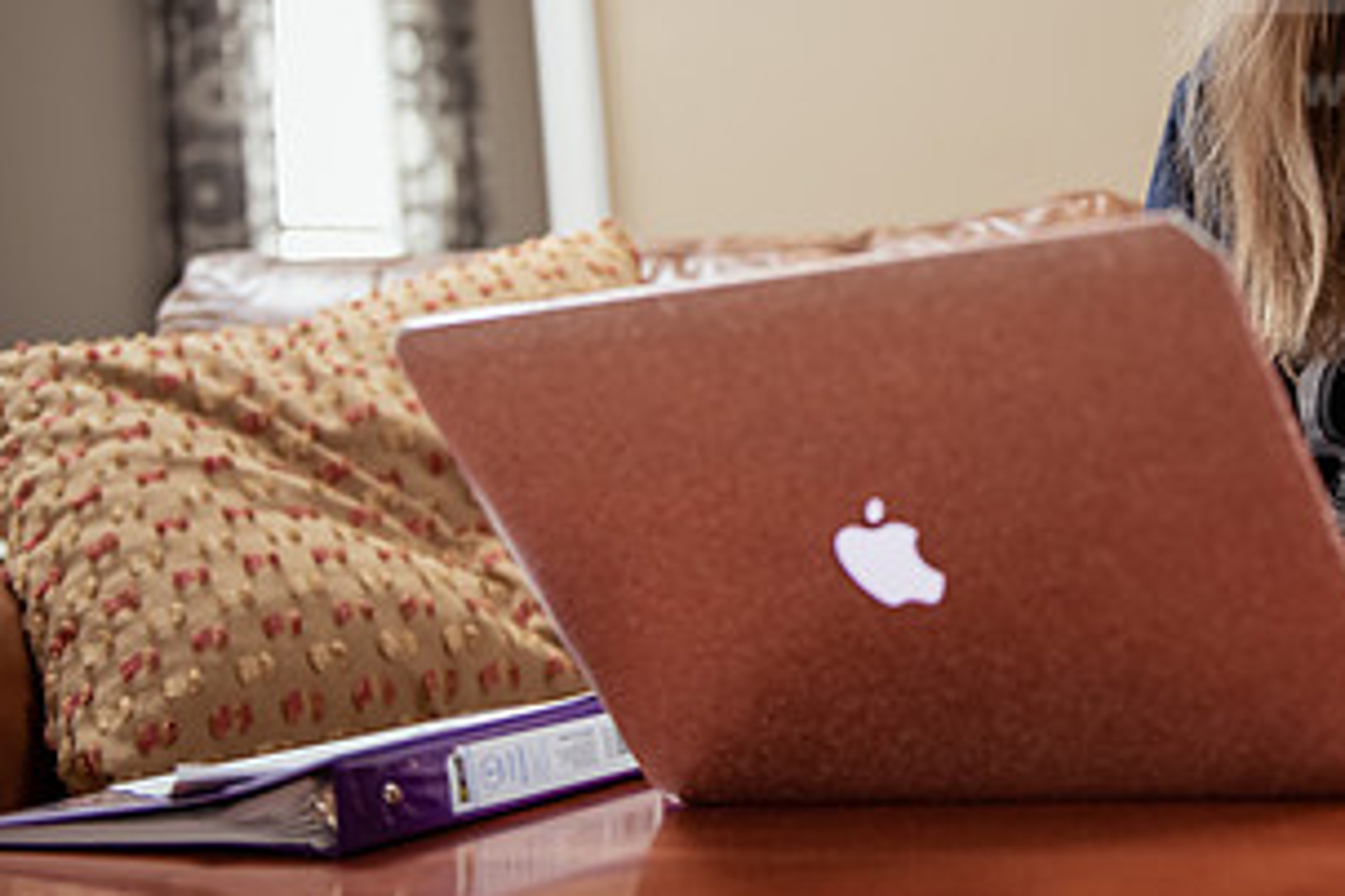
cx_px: 1096
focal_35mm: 67
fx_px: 2503
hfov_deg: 29.3
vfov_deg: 20.1
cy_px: 180
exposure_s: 1/200
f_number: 2.8
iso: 800
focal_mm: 35
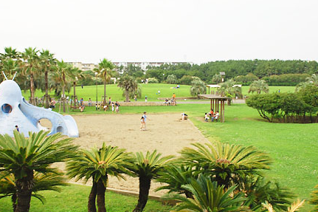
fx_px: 380
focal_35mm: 43
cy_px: 107
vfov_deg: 31.2
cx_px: 160
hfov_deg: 45.4
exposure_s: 1/125
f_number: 8
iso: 100
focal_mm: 28
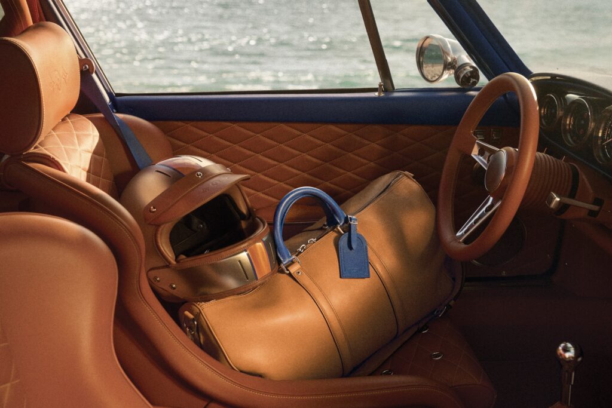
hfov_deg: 48.5
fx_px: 680
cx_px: 306
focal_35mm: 40
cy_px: 204
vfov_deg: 33.4
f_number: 8
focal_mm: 40
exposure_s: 1/160
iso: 640
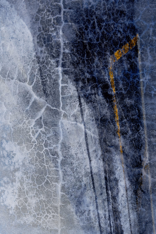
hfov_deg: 24.7
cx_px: 78
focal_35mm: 55
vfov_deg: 36.2
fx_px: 357
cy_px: 117
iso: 400
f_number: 4
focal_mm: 55
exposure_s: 1/2500
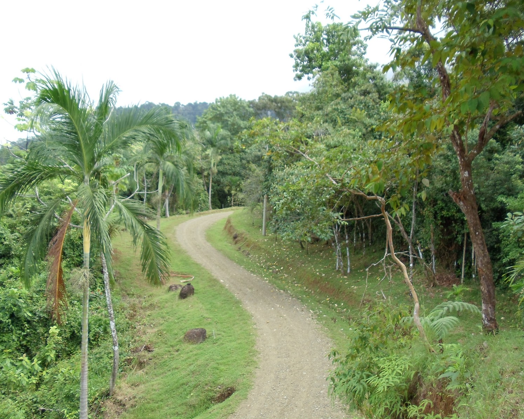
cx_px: 258
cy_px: 209
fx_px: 713
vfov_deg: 32.7
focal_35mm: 46
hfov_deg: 40.3
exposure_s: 1/160
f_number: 3.5
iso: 80
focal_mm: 6
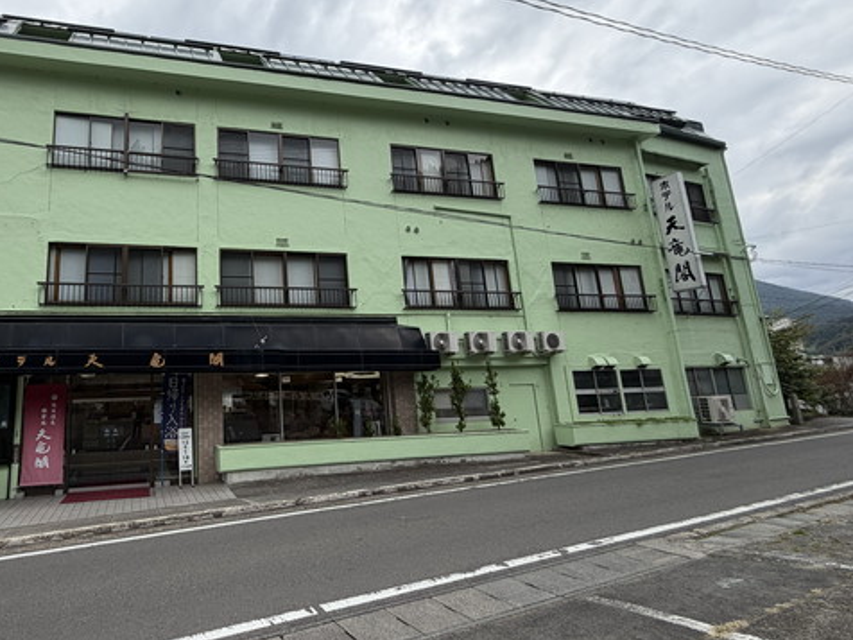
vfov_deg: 65.9
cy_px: 298
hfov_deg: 78.0
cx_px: 258
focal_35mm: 20
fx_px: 493
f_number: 2.2
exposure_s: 1/709
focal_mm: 2.22
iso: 40
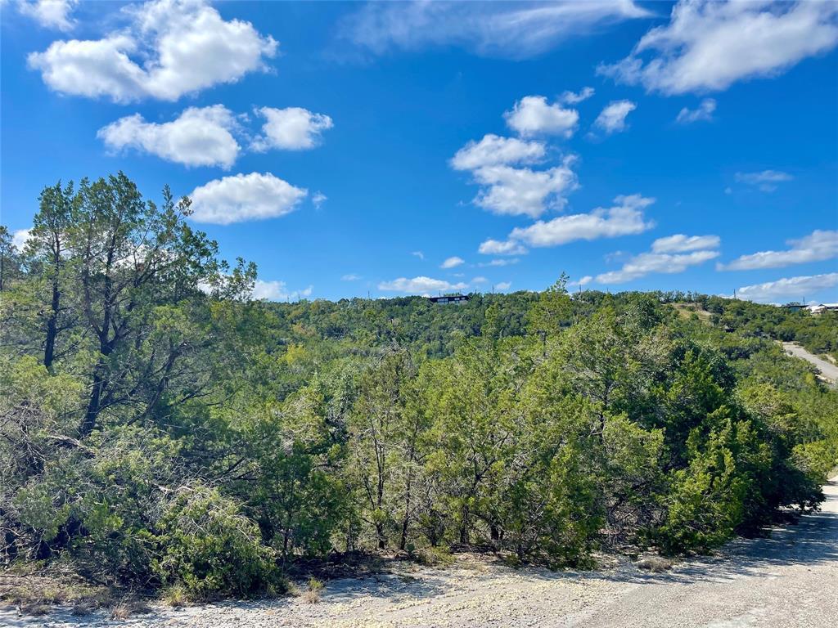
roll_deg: +2.4
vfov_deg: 53.1
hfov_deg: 67.3
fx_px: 629
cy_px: 314
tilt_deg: +3.9
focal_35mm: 26
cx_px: 419
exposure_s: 1/5128
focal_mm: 5.1
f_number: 1.6
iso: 32
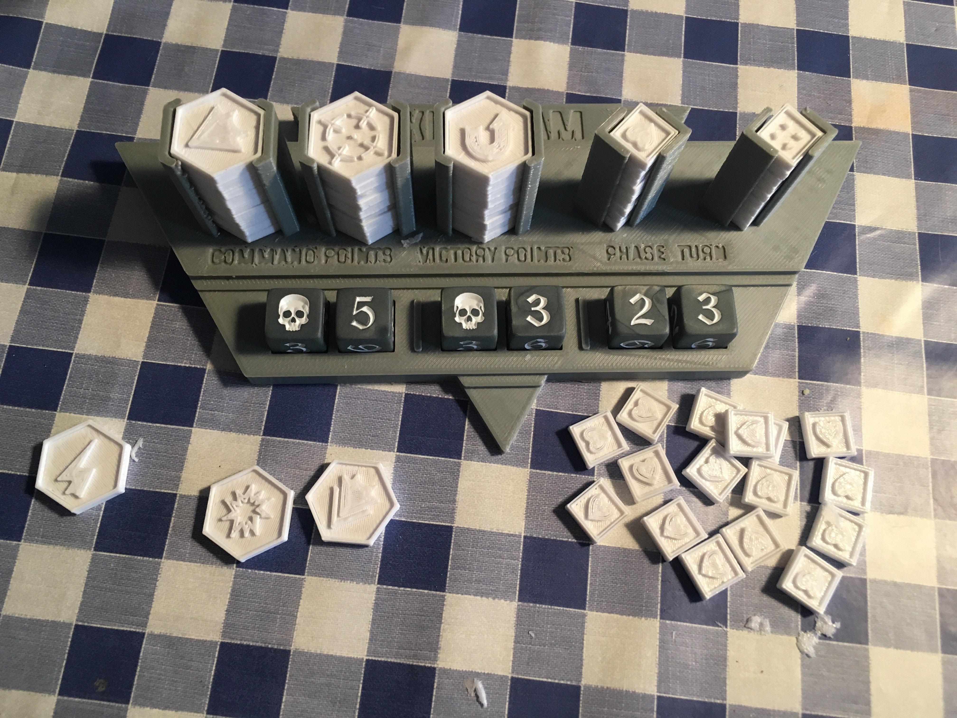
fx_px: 802
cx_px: 478
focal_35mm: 29
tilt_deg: -71.5
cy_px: 359
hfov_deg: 61.7
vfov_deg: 48.2
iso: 100
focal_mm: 4.15
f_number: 2.2
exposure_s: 1/33
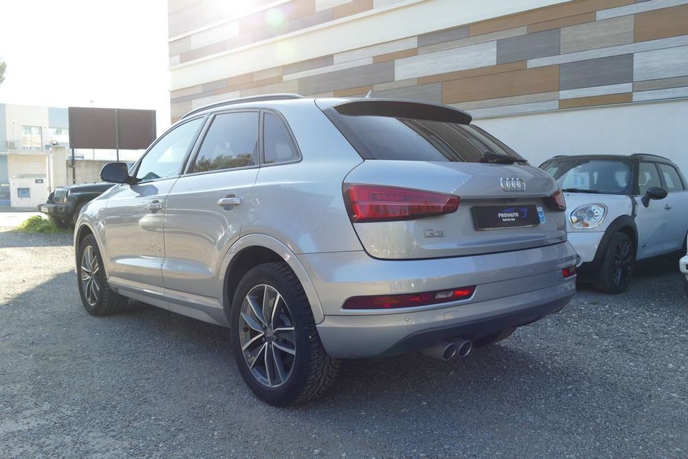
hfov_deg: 61.9
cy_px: 230
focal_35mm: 30
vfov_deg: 43.6
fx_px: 573
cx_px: 344
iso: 125
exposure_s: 1/320
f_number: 3
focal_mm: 10.85
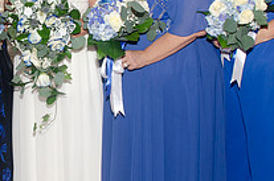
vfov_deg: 16.1
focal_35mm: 84
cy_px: 45
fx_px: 638
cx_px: 54
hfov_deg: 23.9
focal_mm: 20
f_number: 5.6
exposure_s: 1/160
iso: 200
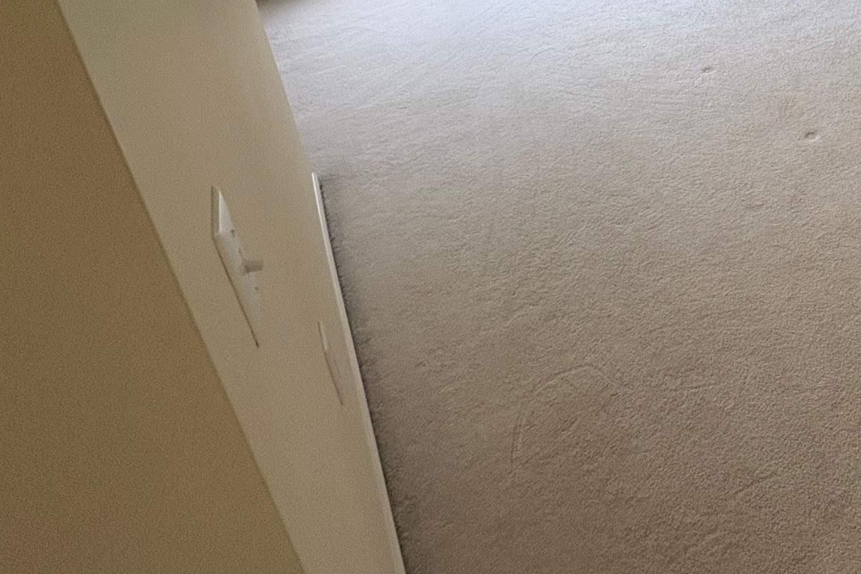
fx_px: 694
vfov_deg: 38.0
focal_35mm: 29
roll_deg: +2.7
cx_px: 781
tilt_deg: -18.5
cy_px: -45
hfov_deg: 55.0
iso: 125
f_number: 2.2
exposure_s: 1/60
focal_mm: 2.22
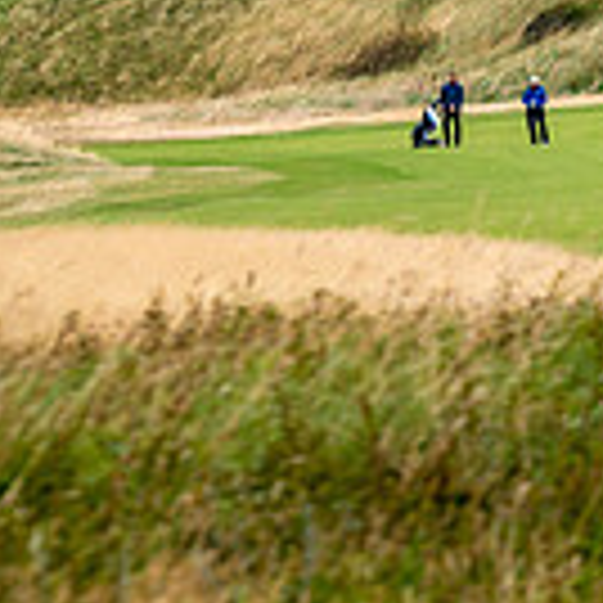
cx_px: 1220
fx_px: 9795
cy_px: 194
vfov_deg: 3.5
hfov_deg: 3.5
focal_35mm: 497
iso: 400
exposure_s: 1/2500
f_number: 5.6
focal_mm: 135
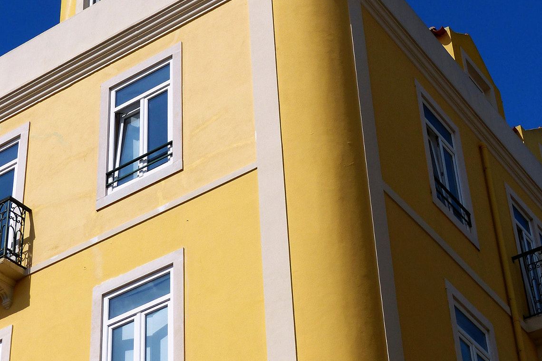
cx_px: 278
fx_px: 1385
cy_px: 66
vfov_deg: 14.8
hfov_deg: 22.1
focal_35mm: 92
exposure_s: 1/640
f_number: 4
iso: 100
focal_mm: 11.4
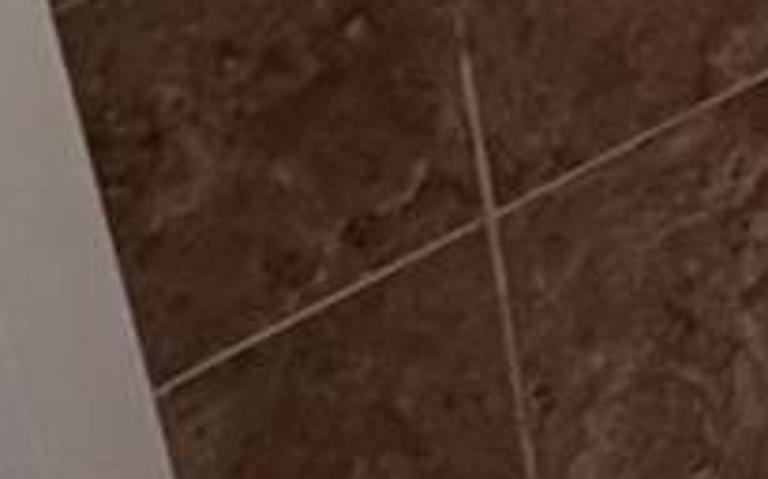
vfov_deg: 7.6
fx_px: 2176
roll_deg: +0.0
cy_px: -1534
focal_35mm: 104
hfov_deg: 15.8
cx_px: 1529
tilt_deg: -16.6
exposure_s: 1/120
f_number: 2.2
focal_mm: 2.22
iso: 320
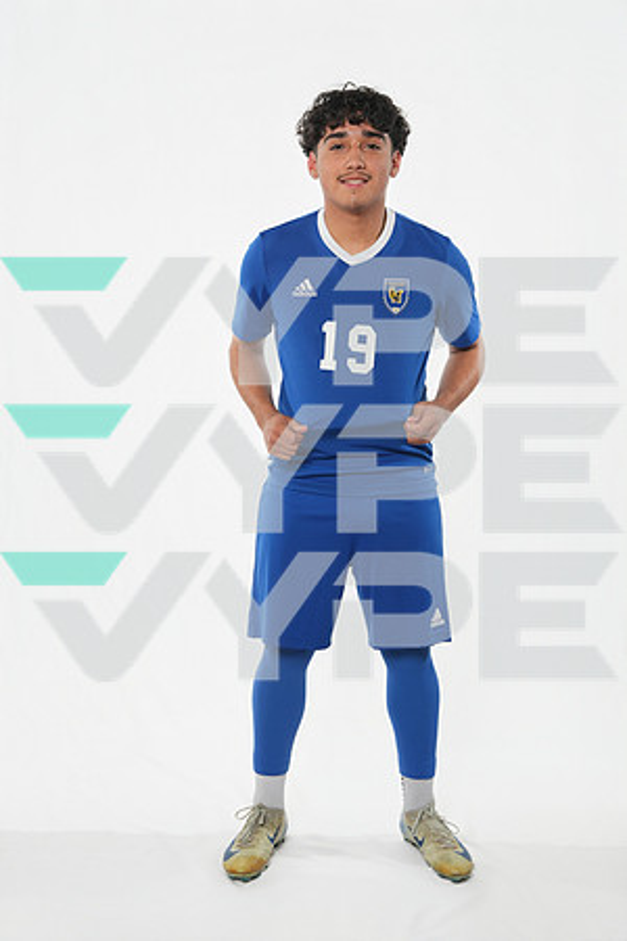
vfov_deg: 36.9
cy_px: 470
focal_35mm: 54
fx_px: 1408
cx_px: 314
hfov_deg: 25.1
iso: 500
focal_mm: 53.9
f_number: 8
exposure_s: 1/125
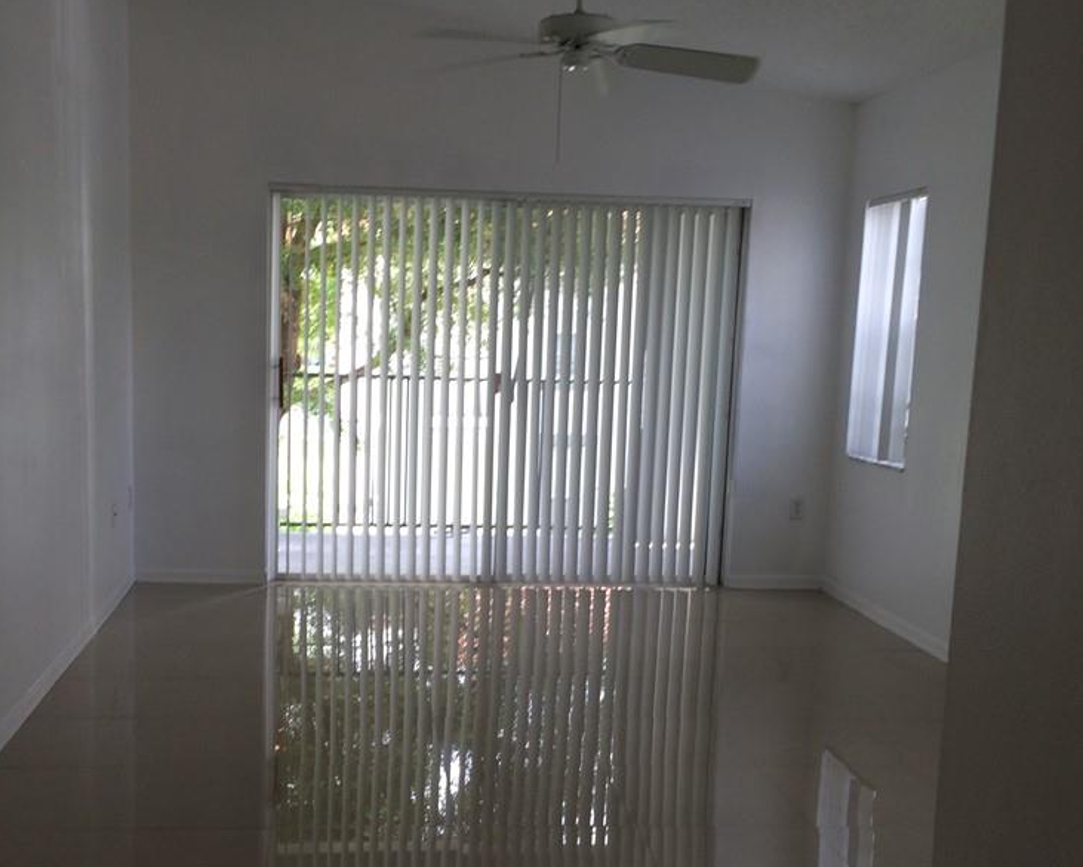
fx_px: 1314
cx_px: 458
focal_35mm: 41
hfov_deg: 44.6
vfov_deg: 36.4
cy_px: 516
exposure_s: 1/60
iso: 40
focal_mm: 4.12
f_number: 2.2
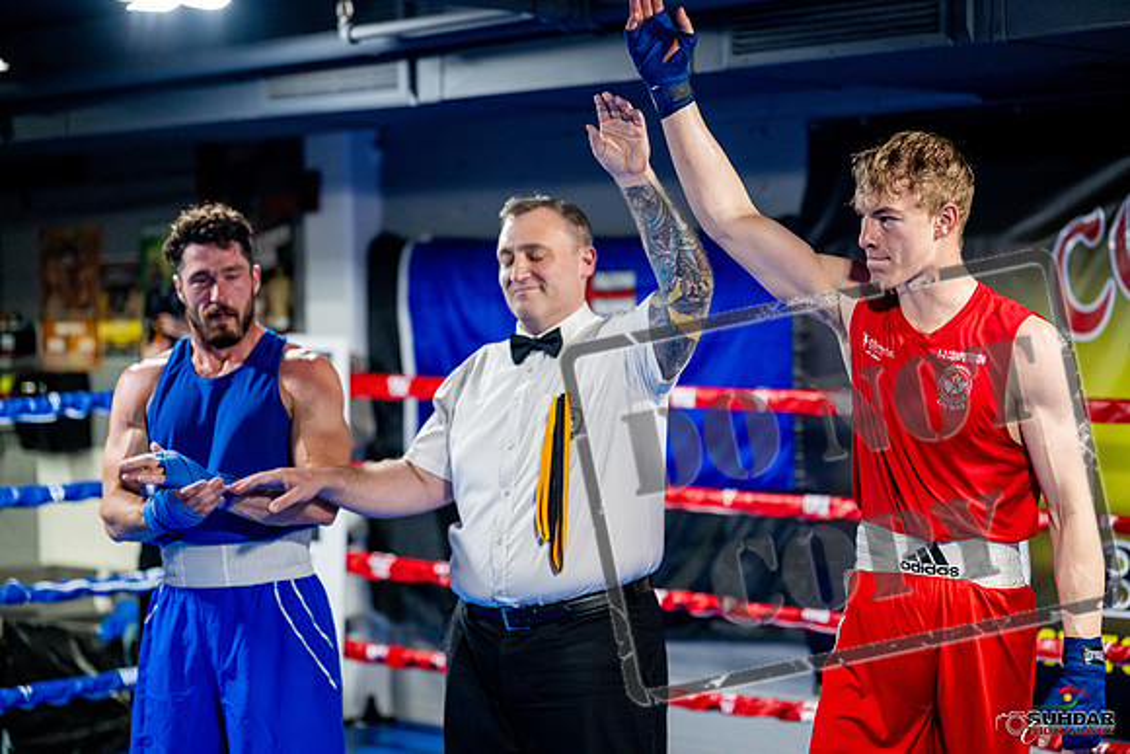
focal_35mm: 72
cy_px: 377
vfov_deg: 18.9
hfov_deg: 28.1
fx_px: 2260
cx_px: 565
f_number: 2
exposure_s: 1/1000
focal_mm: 72
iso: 5000
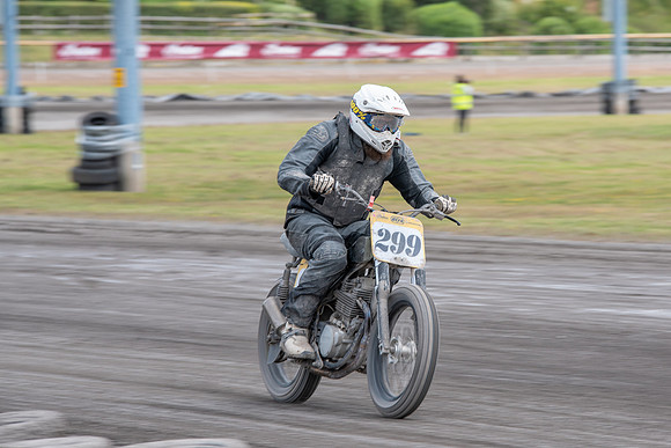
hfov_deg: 7.9
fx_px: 4847
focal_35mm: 260
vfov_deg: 5.3
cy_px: 215
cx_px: 404
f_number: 8
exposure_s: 1/250
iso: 200
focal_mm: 200
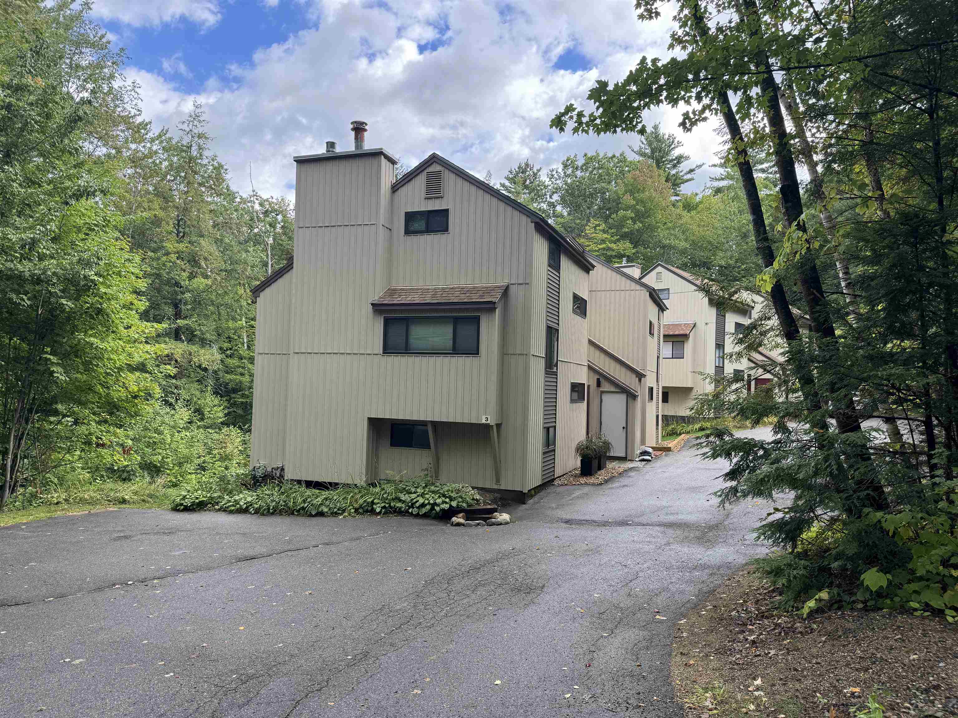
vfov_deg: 56.8
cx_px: 479
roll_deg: -1.9
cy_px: 359
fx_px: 664
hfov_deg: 71.6
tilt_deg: +1.6
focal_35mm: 24
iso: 80
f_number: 1.78
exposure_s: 1/604
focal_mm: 6.76
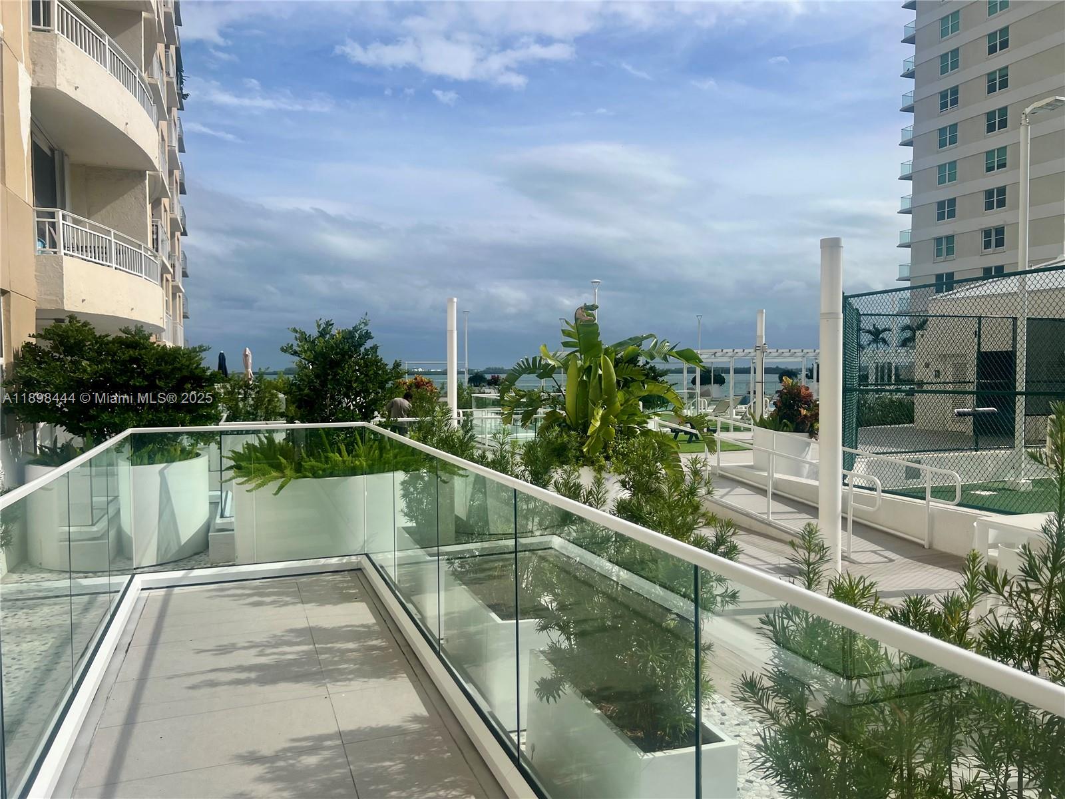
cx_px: 532
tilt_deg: -2.7
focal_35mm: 26
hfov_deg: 67.3
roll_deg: +0.5
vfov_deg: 53.1
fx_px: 800
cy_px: 400
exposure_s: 1/10309
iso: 50
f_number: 1.5
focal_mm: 5.7
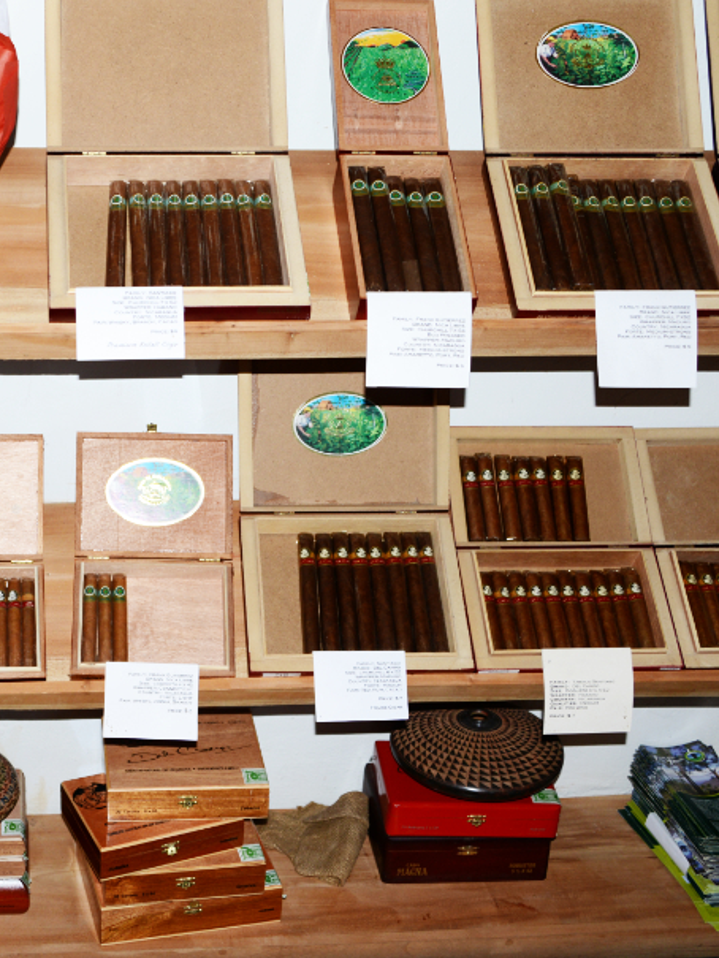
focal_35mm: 54
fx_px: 1495
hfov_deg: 26.5
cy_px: 441
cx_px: 127
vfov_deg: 35.5
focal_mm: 34
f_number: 3.8
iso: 250
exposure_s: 1/250
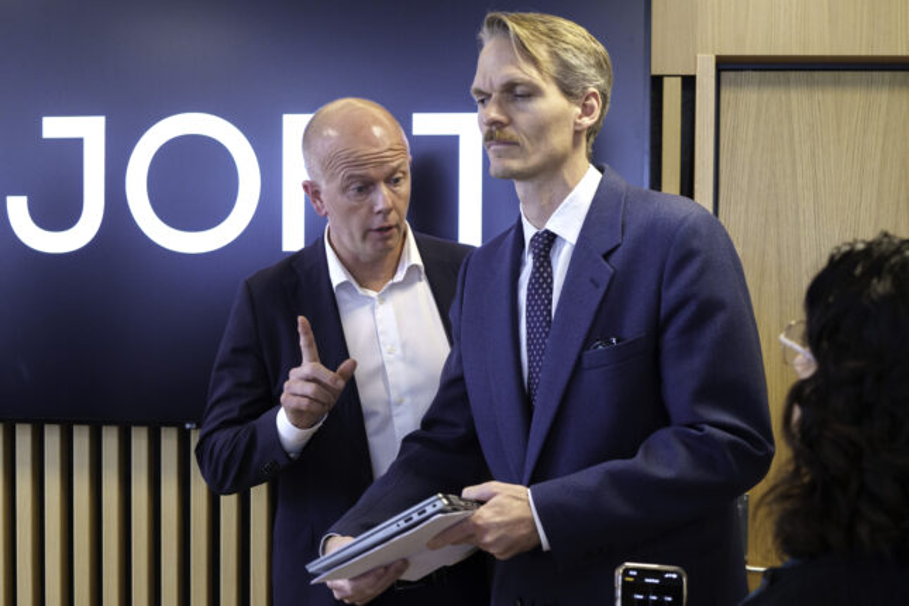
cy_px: 303
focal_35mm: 35
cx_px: 454
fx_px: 884
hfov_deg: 54.4
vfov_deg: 37.9
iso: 3200
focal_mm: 35
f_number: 3.5
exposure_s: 1/200
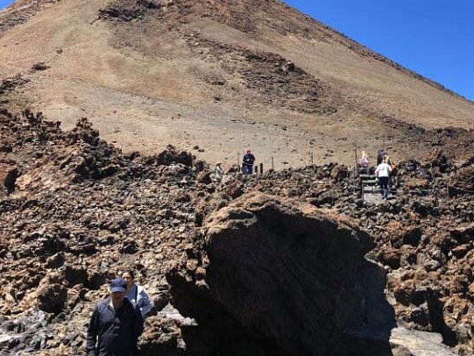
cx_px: 360
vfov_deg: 27.5
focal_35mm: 53
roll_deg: +1.4
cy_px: 144
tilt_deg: +7.3
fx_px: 726
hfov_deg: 35.3
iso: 20
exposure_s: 1/941
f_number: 1.8
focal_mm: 3.99
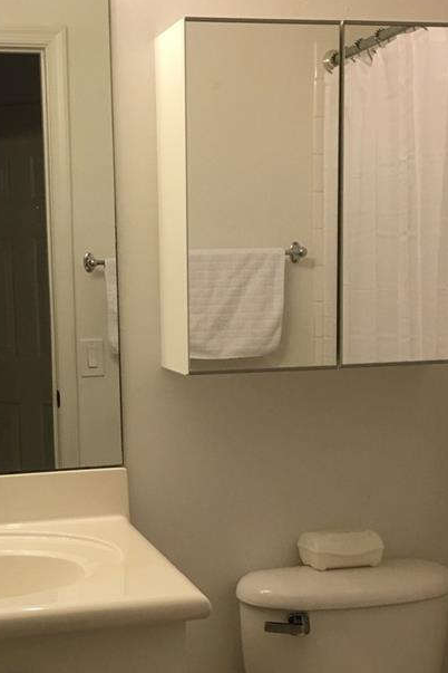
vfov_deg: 33.2
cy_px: 433
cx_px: 149
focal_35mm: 60
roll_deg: +0.6
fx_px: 1120
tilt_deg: -6.3
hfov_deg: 22.5
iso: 40
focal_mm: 4.15
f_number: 2.2
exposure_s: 1/15
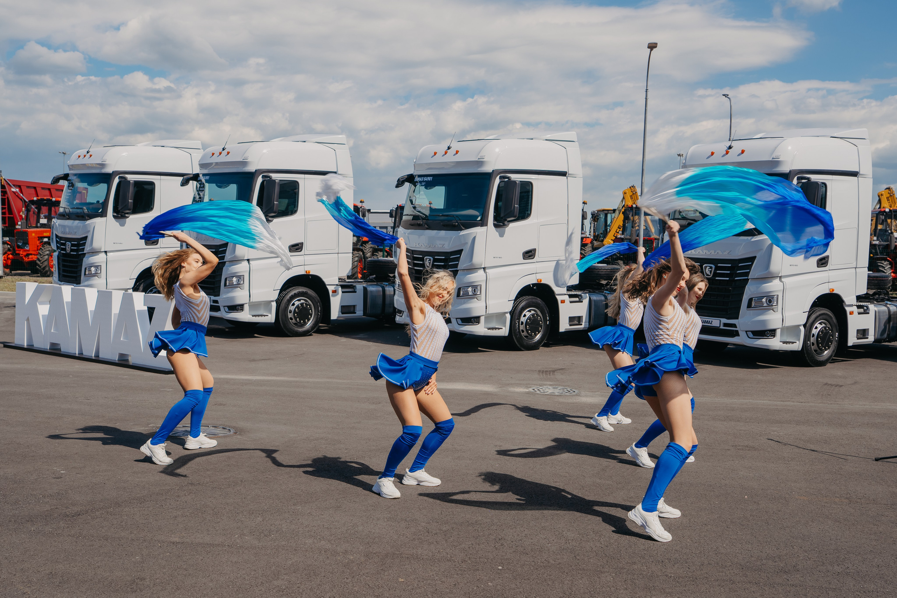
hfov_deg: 51.9
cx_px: 448
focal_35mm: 37
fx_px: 922
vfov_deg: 35.9
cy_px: 299
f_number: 6.3
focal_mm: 37
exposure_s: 1/400
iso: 100
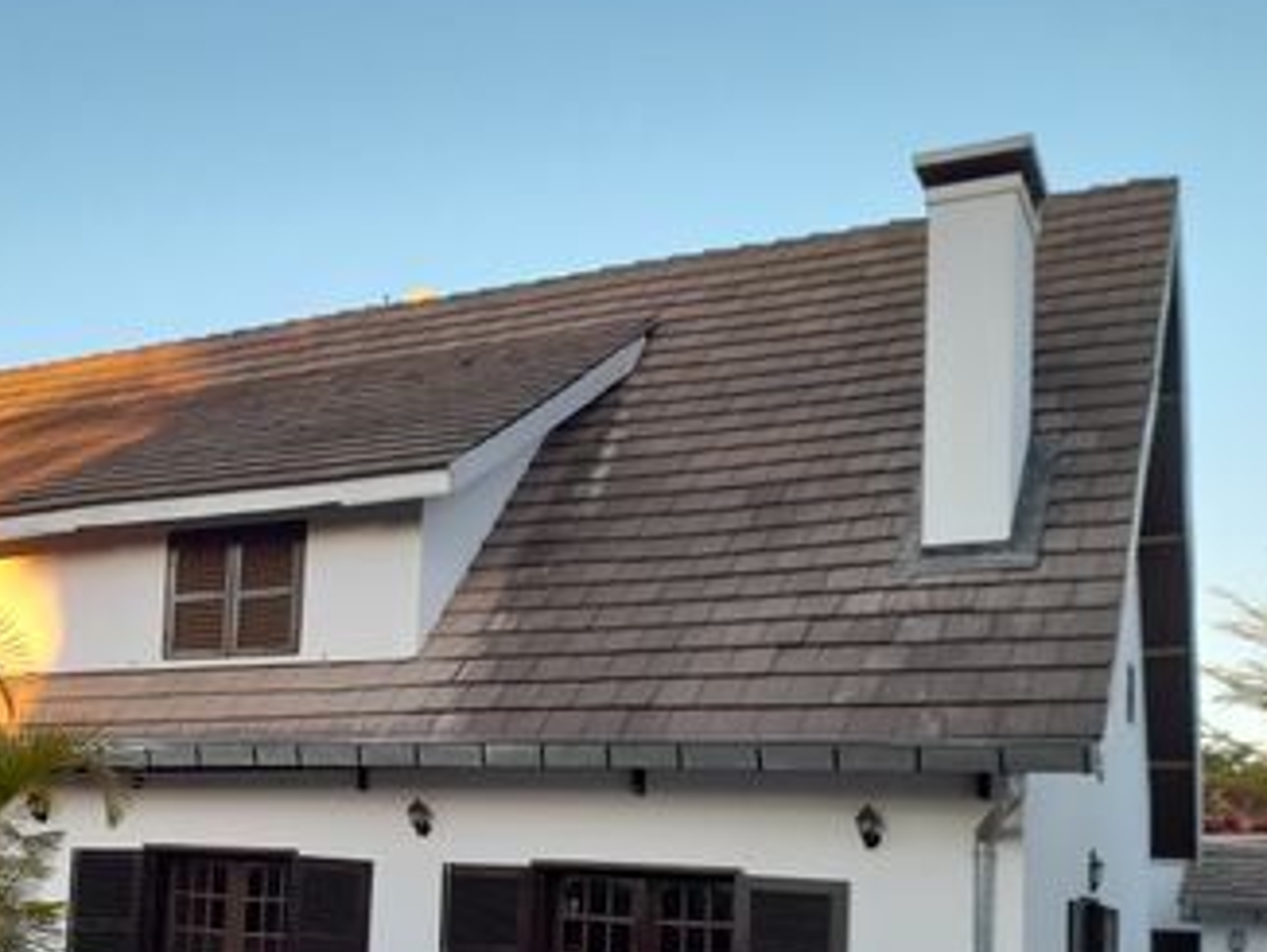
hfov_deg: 39.0
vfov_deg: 30.8
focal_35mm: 46
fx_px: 1685
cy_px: 758
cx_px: 190
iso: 32
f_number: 2
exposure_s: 1/100
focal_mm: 4.6
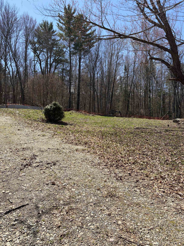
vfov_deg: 67.3
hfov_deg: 53.1
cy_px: 123
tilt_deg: +0.9
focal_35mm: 26
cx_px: 92
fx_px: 184
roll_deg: +0.6
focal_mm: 5.96
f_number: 1.6
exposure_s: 1/2747
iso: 50
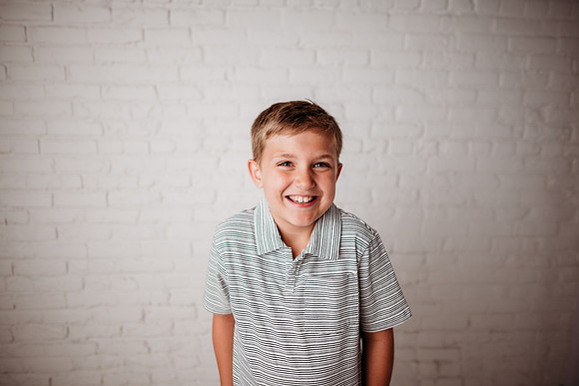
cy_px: 193
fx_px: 386
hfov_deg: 73.7
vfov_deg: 53.2
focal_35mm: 24
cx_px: 290
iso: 100
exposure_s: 1/200
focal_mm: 24
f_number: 2
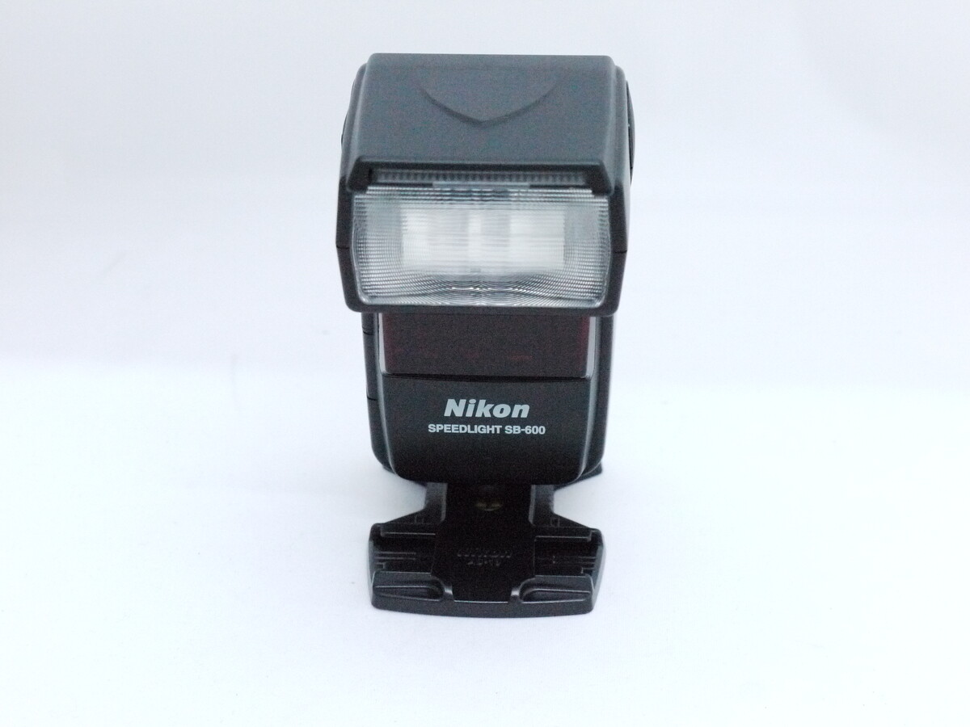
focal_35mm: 60
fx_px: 1681
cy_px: 364
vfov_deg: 24.4
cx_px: 485
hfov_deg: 32.2
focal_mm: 30
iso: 3200
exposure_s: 1/160
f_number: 6.3
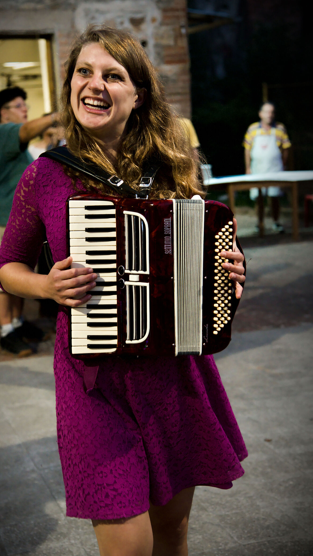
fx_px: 974
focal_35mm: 66
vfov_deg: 31.9
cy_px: 274
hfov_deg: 18.2
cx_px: 132
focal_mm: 62
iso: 1600
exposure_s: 1/125
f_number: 4.5
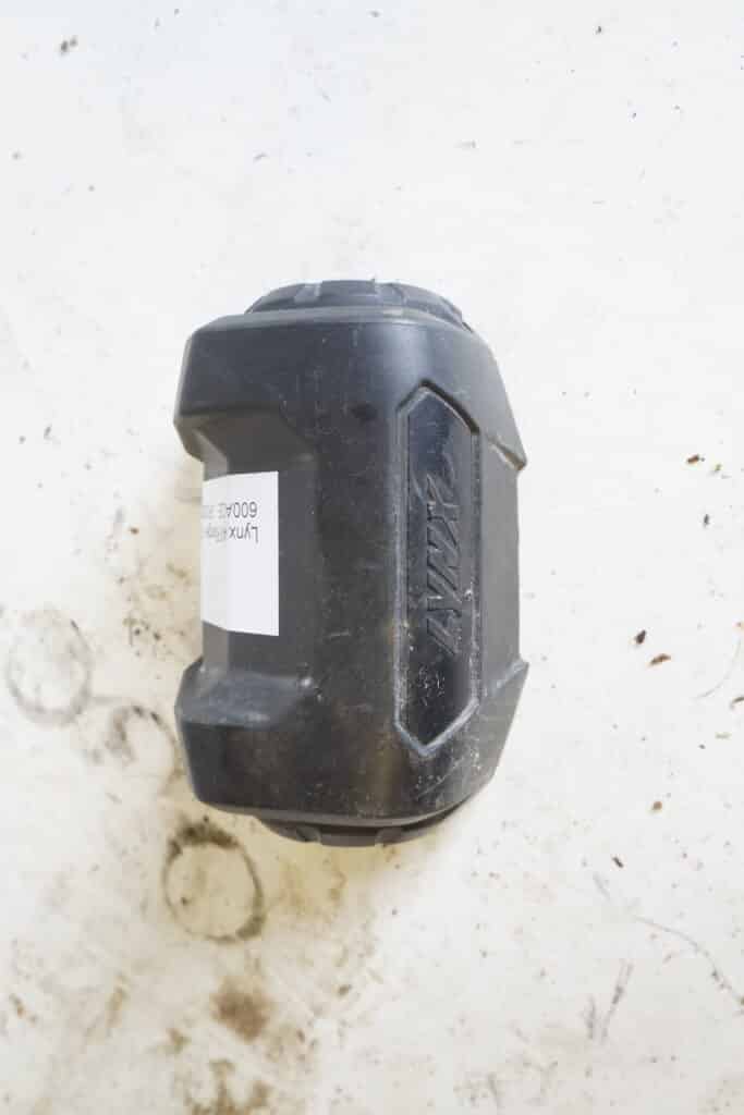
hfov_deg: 47.9
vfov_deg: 67.4
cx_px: 372
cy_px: 558
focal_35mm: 27
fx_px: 837
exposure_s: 1/25
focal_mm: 18
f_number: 6.3
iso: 1000
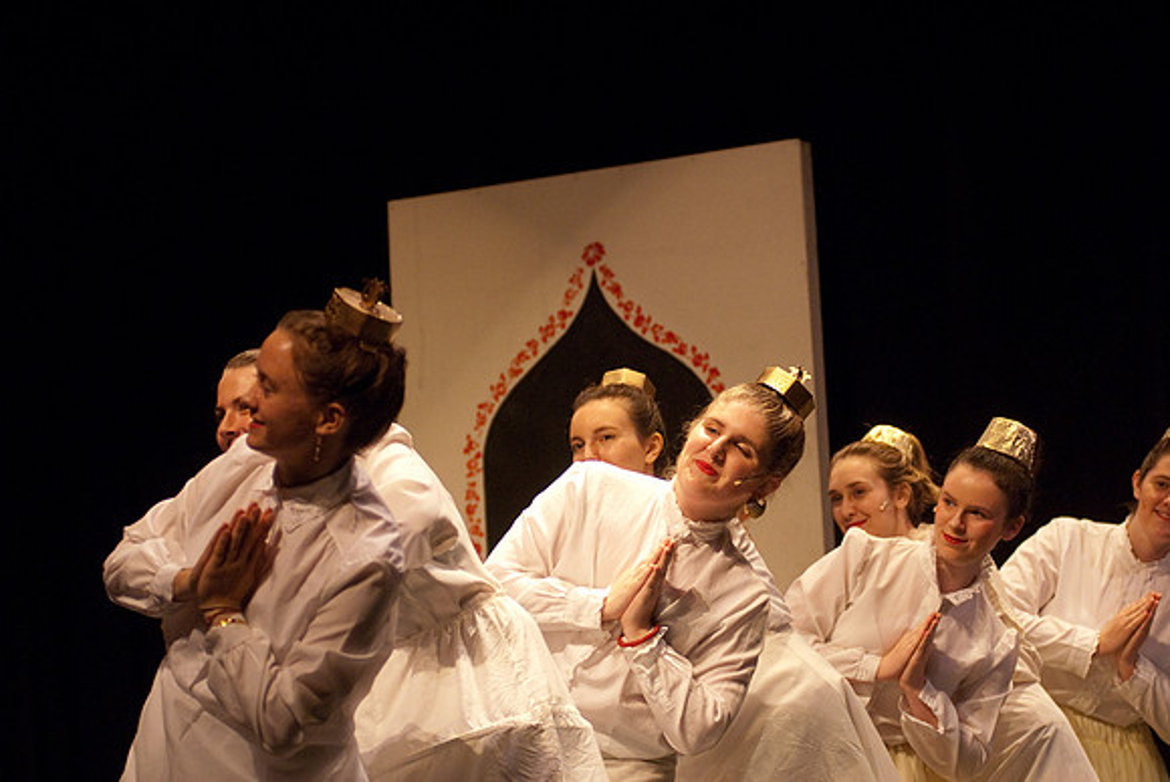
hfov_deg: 17.0
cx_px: 585
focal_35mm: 120
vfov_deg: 11.4
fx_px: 3904
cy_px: 391
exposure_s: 1/200
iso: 1000
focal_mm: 80
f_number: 2.8
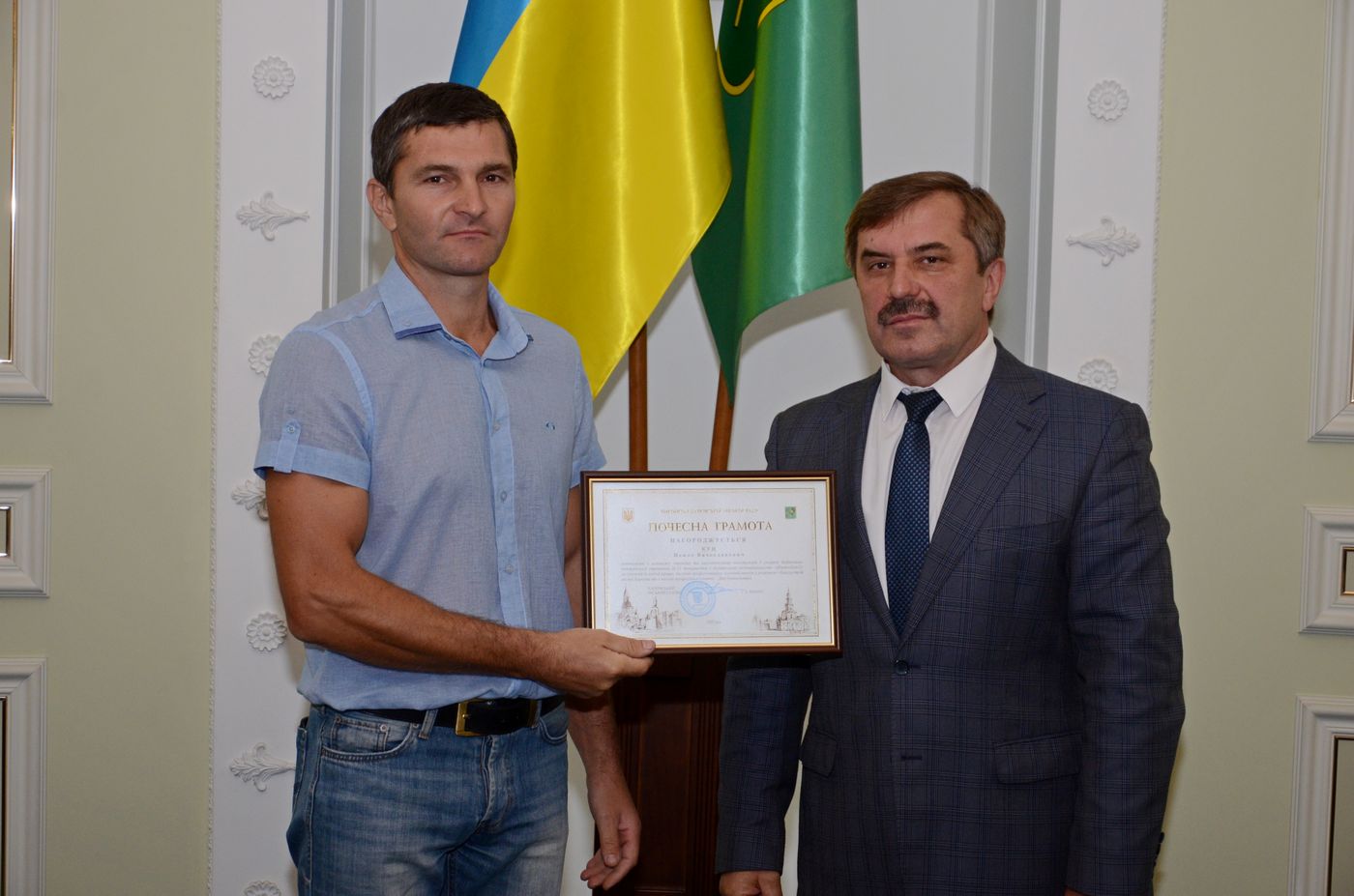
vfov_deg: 21.5
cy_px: 448
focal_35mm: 63
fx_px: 2364
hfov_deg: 32.0
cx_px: 677
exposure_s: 1/250
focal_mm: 42
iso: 800
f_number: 4.8
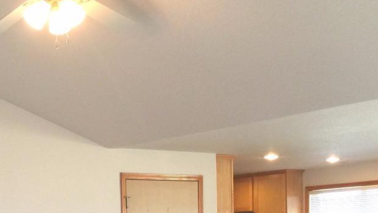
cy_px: 291
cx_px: 107
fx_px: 762
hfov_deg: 27.6
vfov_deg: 15.1
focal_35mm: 76
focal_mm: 4.15
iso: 40
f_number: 2.2
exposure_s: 1/30
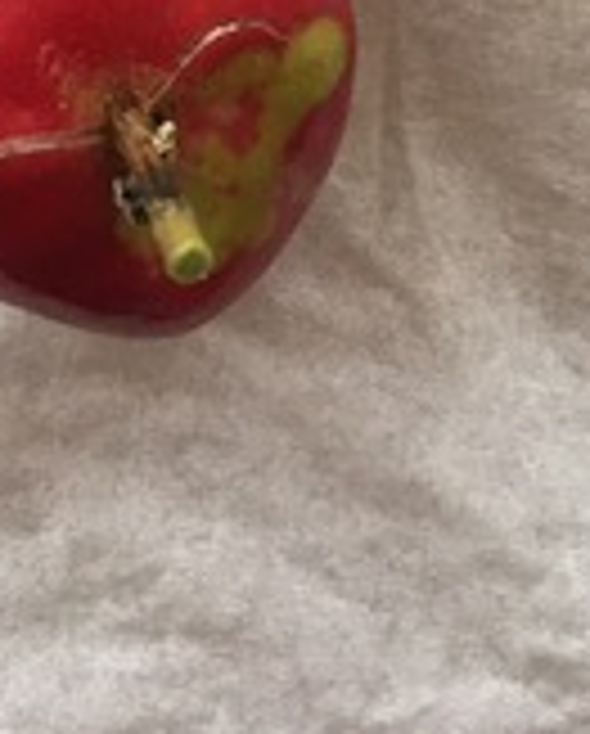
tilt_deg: -84.3
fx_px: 2416
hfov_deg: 13.9
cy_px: -666
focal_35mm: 111
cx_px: 149
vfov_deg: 14.7
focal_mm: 4.15
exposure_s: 1/30
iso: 32
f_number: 2.2
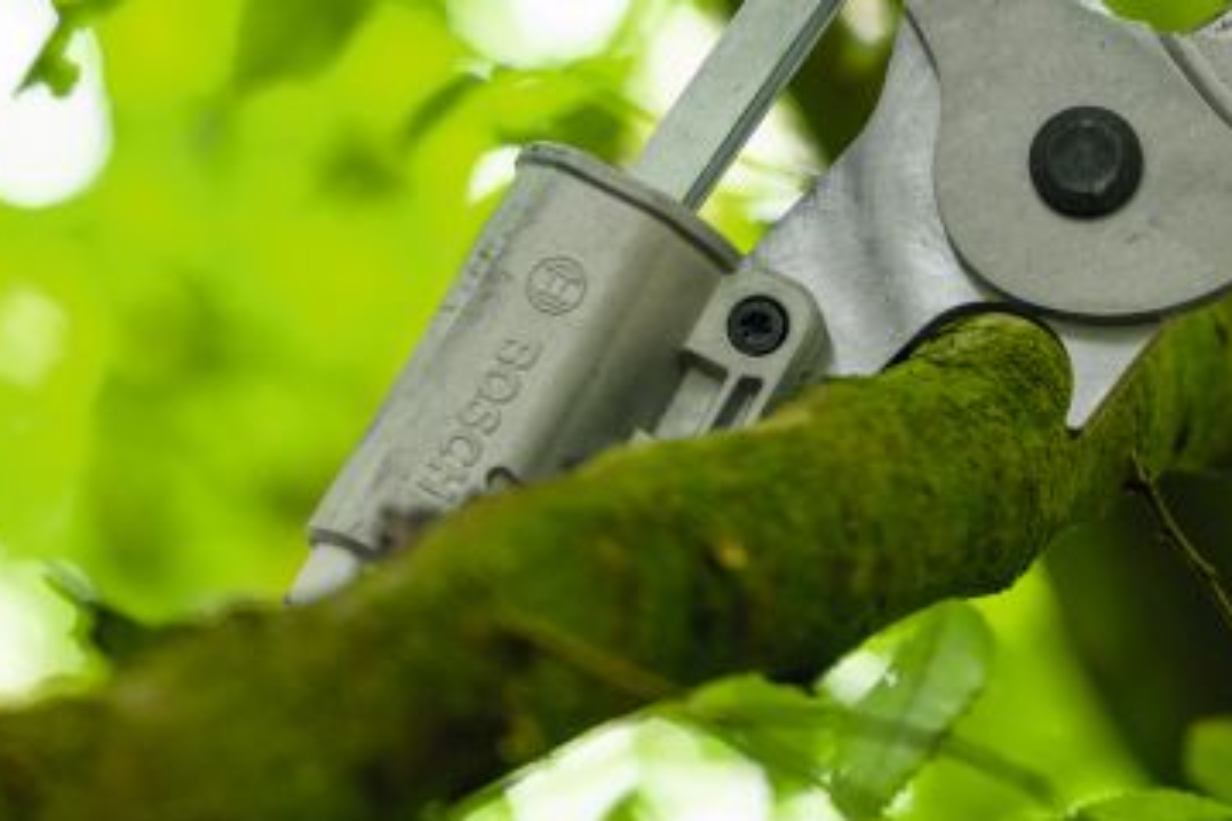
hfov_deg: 10.5
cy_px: 156
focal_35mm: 195
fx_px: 6670
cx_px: 899
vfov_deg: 7.0
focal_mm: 70
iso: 800
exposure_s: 1/100
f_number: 2.8
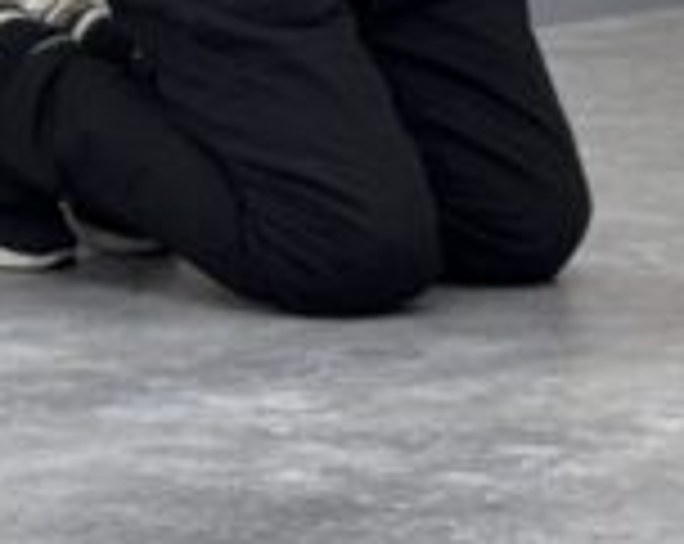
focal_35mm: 247
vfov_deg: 6.2
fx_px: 4991
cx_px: 918
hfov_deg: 7.7
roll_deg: -1.4
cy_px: -175
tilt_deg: -2.8
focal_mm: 6.76
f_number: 1.78
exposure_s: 1/120
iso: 80
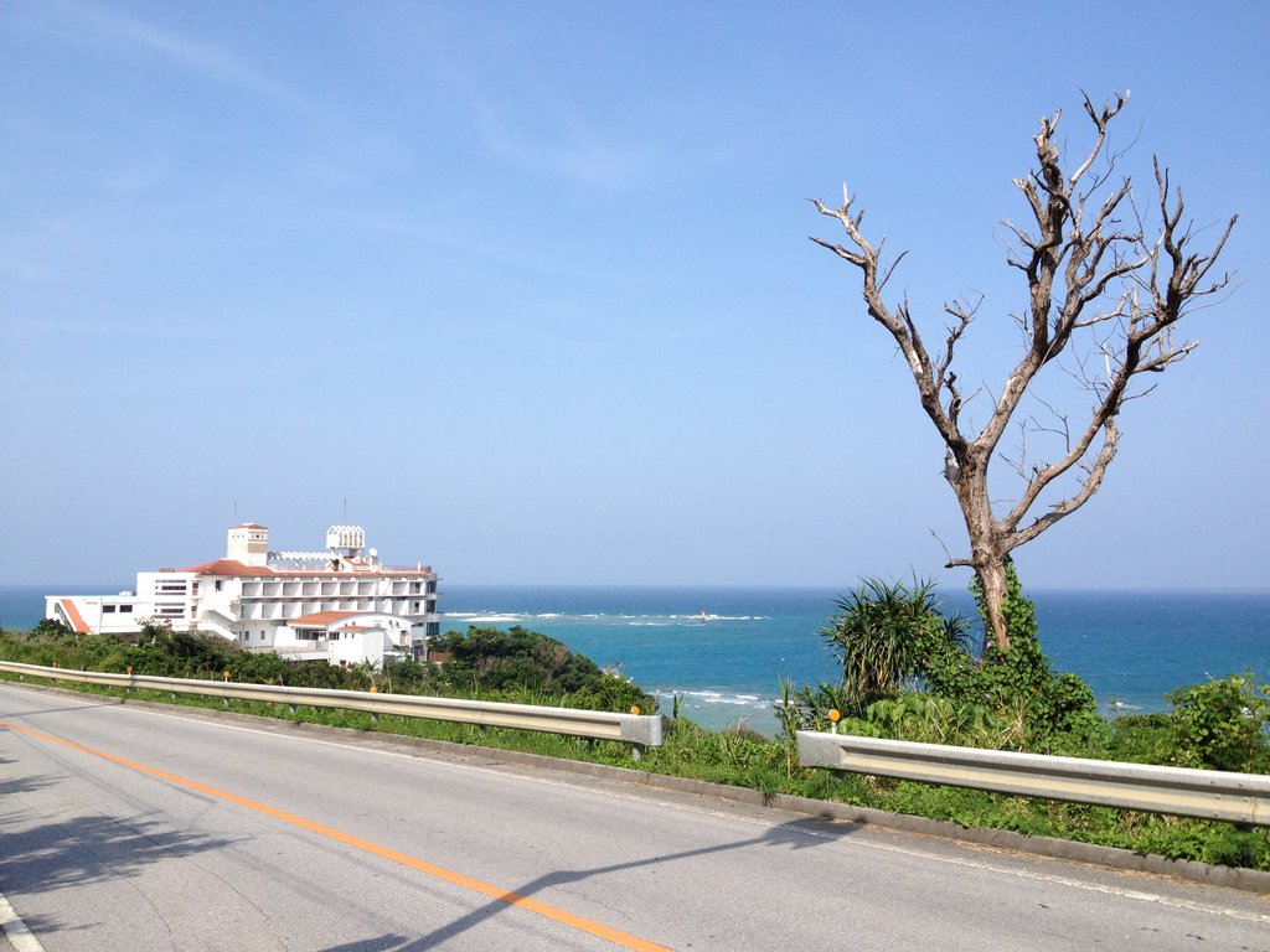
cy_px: 476
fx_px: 1284
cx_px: 635
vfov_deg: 40.7
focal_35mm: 35
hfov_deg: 52.6
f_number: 2.4
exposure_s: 1/1727
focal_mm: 4.28
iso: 50
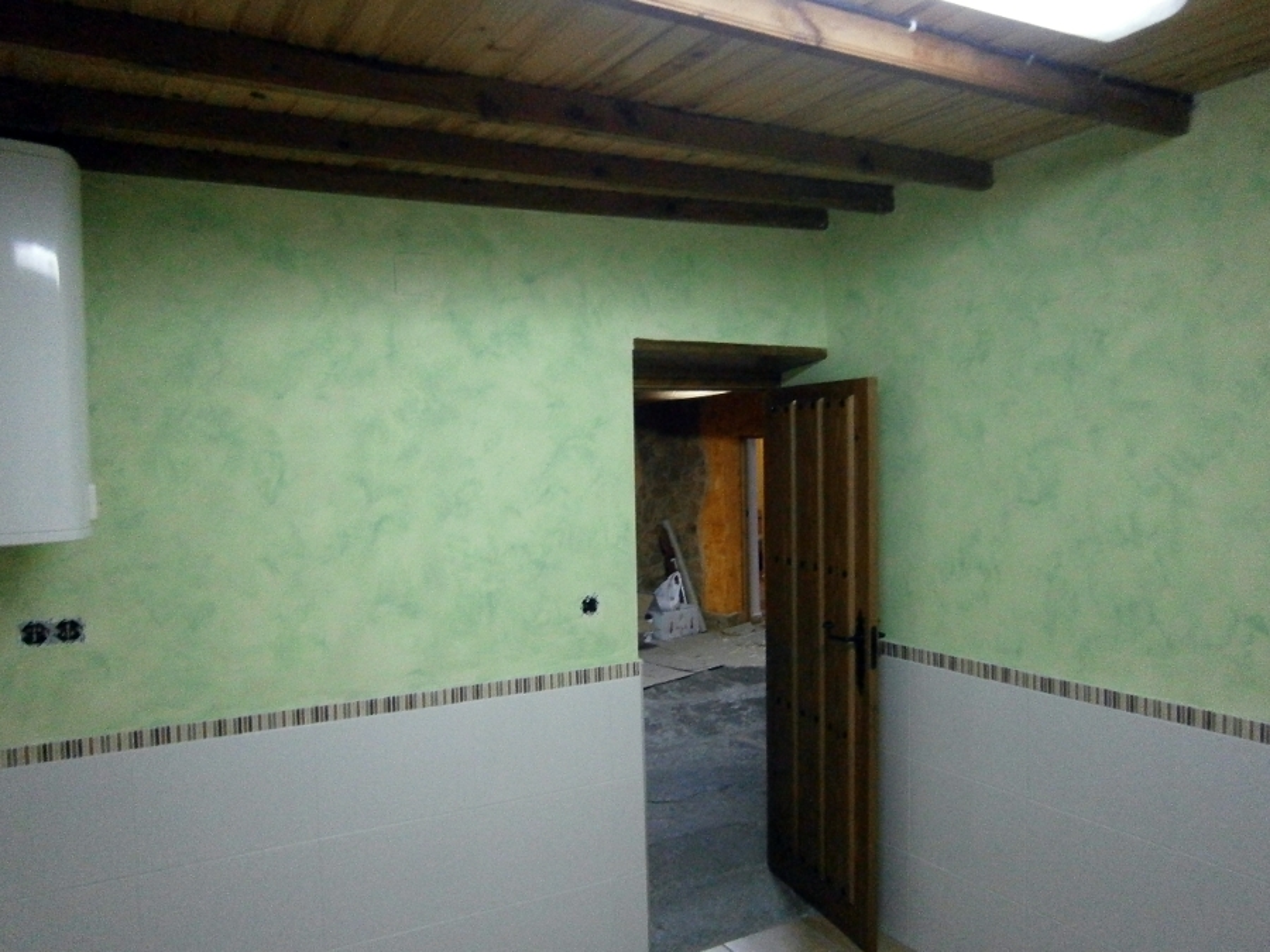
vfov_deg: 53.1
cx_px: 635
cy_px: 476
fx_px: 954
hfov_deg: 67.3
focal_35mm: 26
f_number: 2.8
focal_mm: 4.7
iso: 800
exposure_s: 1/40
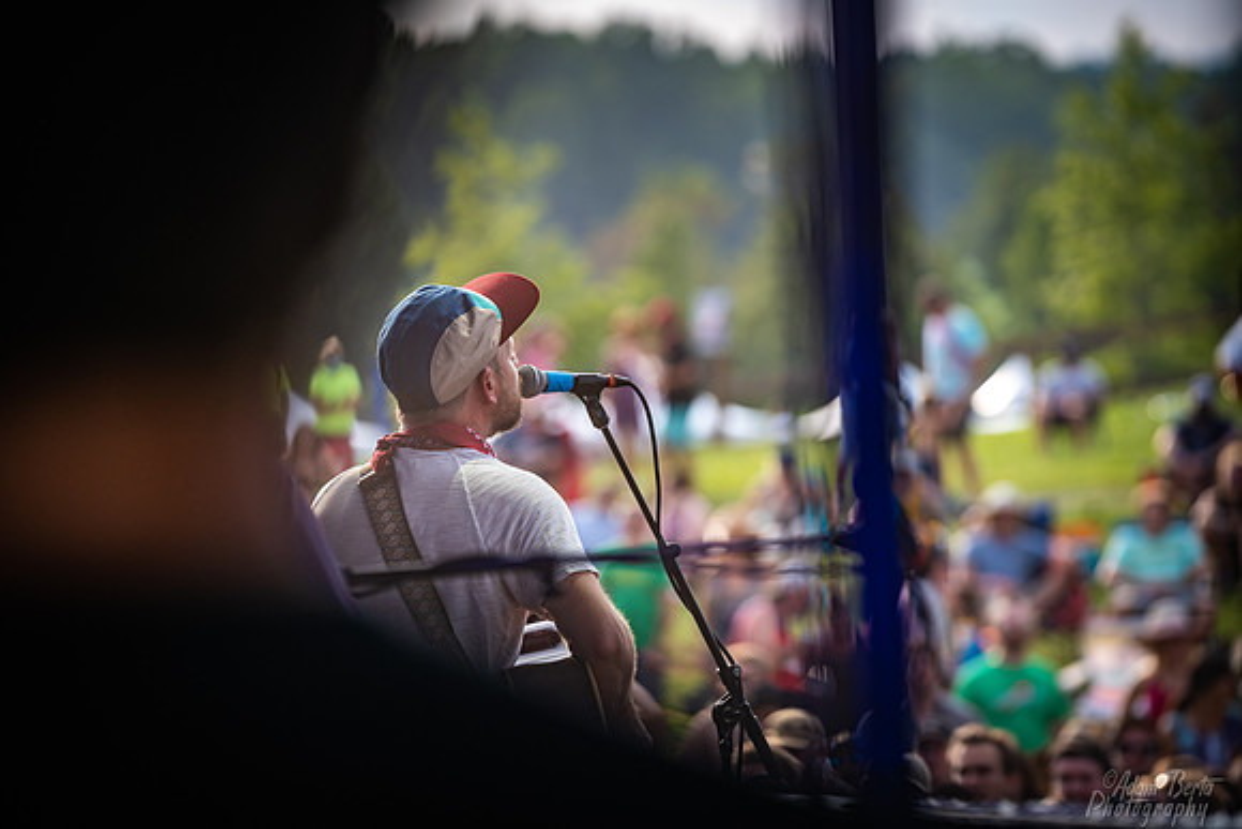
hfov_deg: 10.3
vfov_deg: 6.9
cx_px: 621
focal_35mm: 200
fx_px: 6901
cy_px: 414
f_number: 4
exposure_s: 1/500
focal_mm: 200
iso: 200
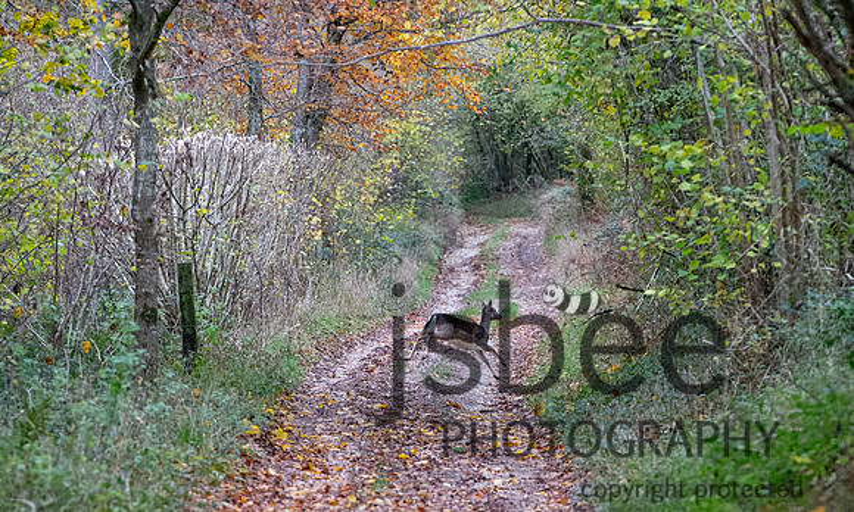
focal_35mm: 304
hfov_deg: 7.0
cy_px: 338
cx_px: 450
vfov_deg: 4.2
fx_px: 6992
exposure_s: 1/1000
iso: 8000
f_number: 5.6
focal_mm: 200
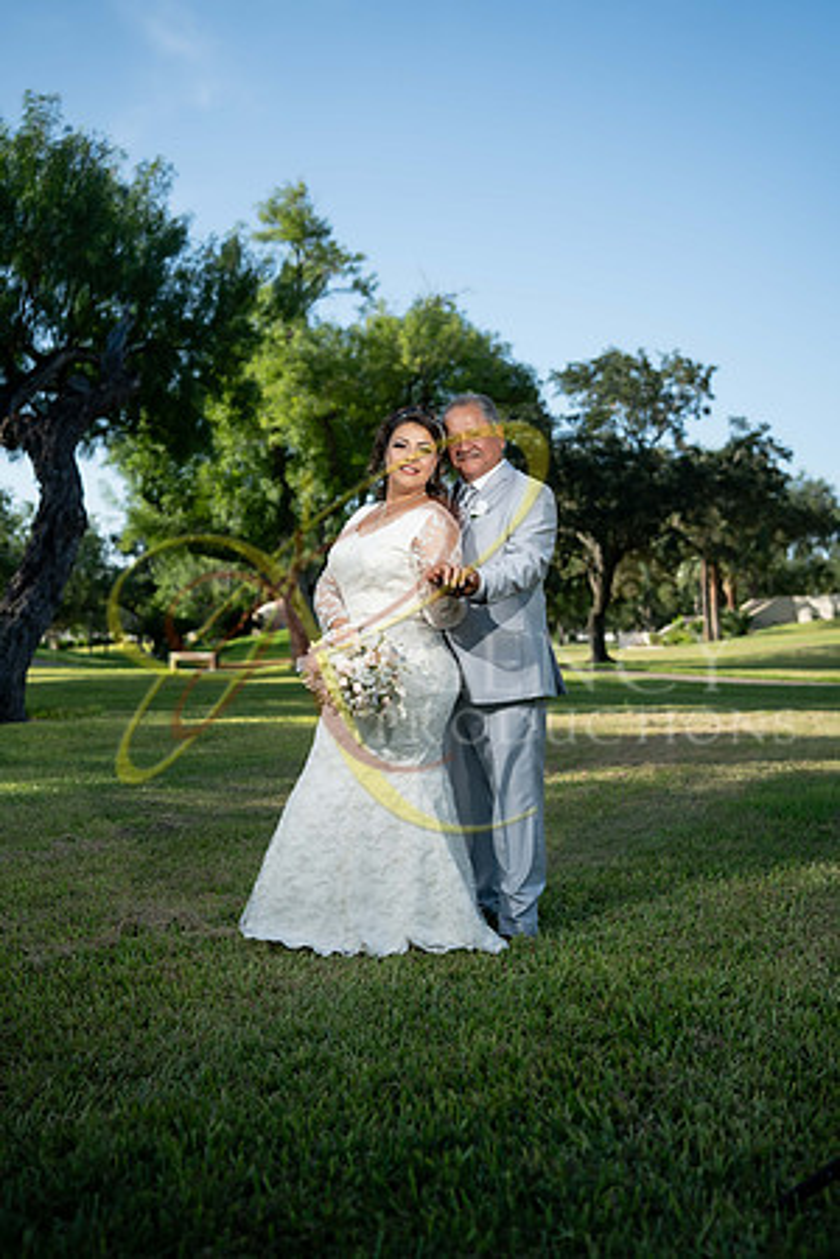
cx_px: 420
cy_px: 630
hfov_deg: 35.9
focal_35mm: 37
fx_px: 1295
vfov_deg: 51.9
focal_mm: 37
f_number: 2.5
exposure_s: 1/2500
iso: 250
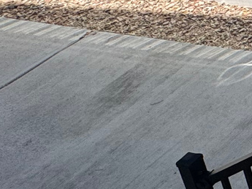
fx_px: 604
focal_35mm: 83
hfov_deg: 13.8
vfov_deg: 15.7
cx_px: 645
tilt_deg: -22.7
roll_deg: -2.2
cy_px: -130
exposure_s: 1/2874
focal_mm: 2.22
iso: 40
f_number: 2.2
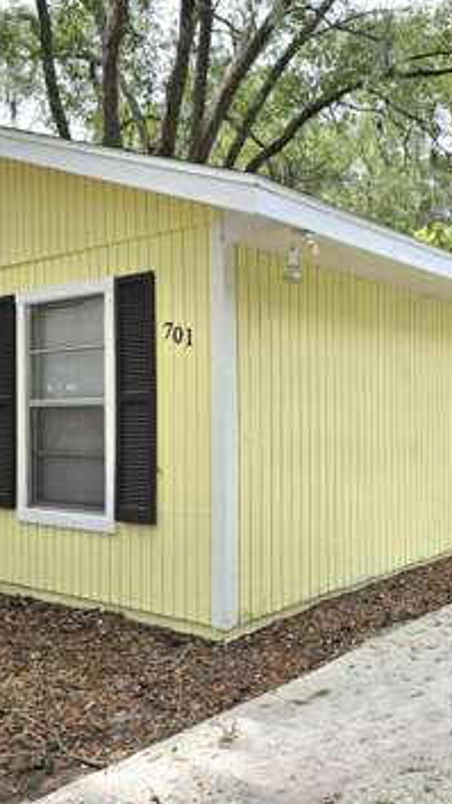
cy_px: 402
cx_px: 320
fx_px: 725
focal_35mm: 34
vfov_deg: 58.0
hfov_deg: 34.1
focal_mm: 6.3
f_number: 1.7
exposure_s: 1/807
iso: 12
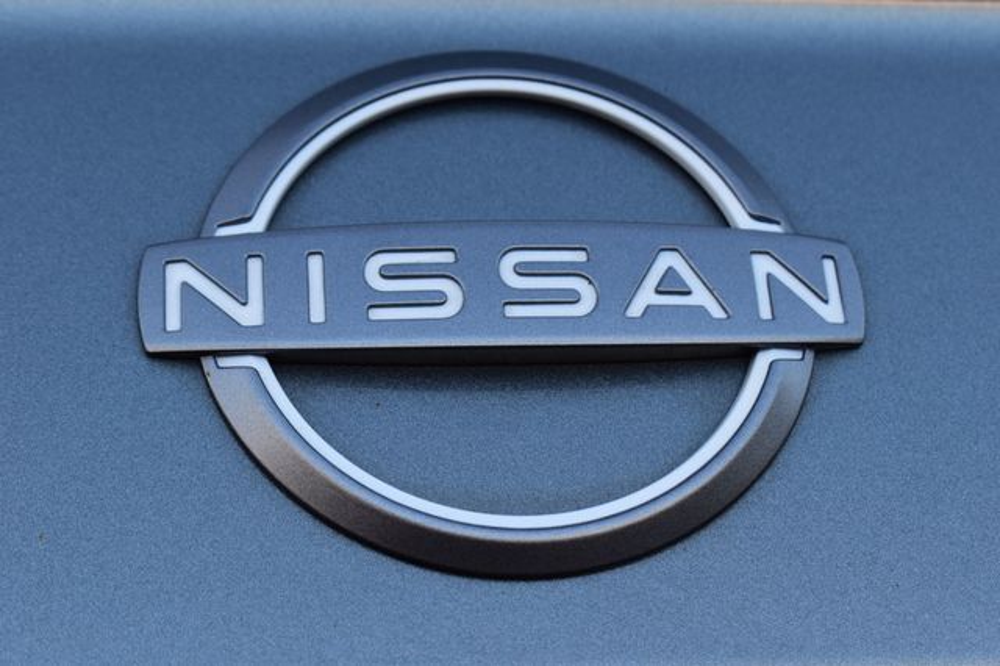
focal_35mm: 78
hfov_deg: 26.0
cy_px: 333
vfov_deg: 17.5
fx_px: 2165
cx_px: 500
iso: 400
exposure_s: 1/125
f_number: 9
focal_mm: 52
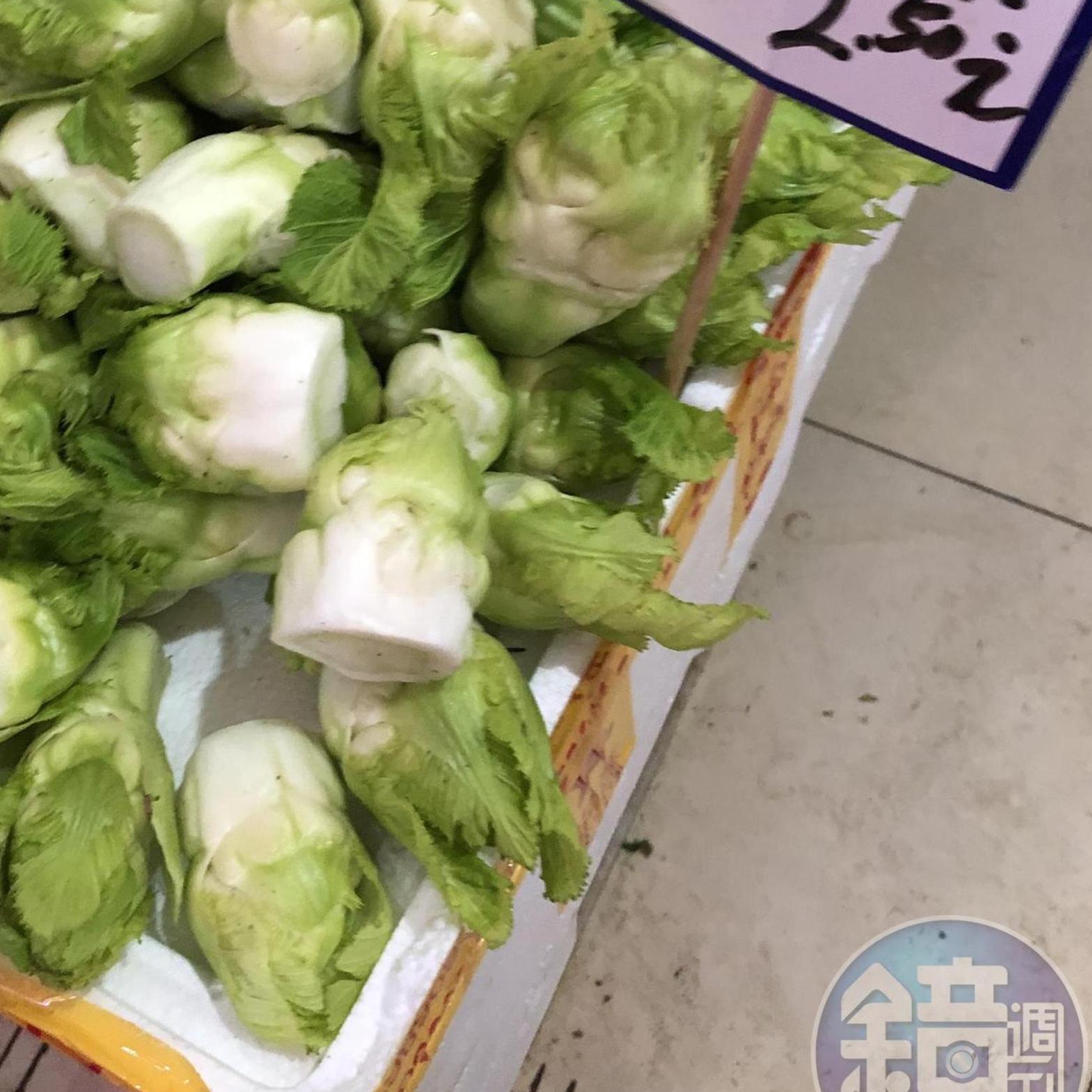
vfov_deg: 39.3
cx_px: 440
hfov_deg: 39.9
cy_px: 312
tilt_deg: -55.7
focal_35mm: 42
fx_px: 1499
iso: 100
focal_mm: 4
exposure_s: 1/14
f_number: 1.8
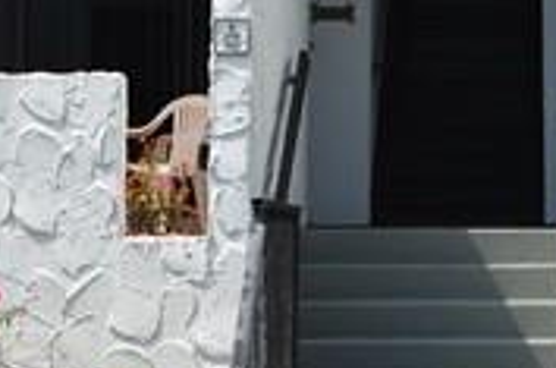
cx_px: 443
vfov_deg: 10.3
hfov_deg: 15.7
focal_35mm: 130
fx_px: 2002
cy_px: -50
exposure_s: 1/250
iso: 110
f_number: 8
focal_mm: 24
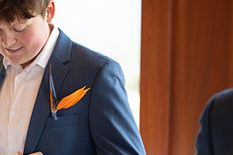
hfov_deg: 16.3
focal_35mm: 123
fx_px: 796
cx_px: -8
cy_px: 87
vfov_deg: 11.1
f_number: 1.3
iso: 400
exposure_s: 1/1600
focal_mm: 50
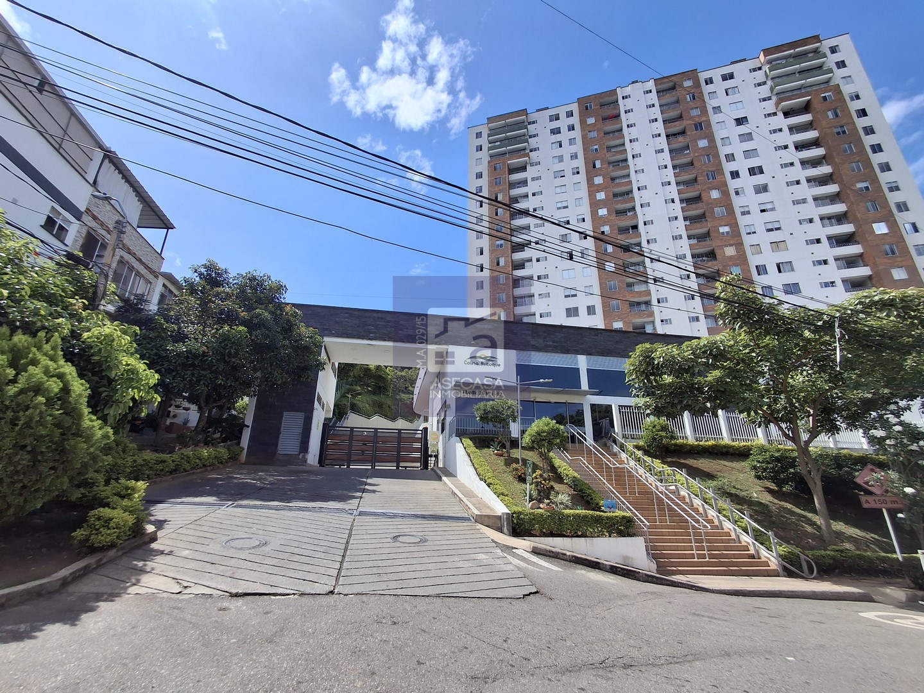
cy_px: 346
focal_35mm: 16
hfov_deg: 94.5
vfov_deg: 78.1
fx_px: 427
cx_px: 462
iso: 40
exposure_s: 1/1757
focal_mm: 1.64
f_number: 2.2
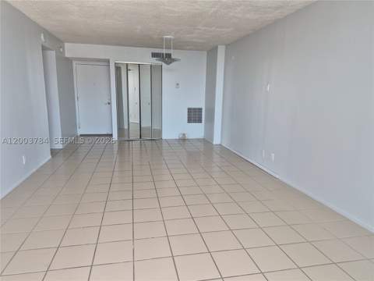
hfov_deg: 73.9
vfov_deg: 58.9
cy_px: 140
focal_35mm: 23
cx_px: 187
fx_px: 248
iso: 125
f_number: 1.8
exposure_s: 1/180
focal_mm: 5.4
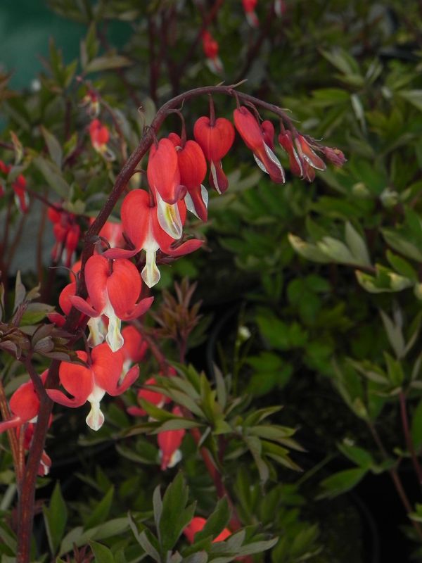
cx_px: 211
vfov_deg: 20.7
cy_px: 282
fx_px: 1544
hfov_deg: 15.6
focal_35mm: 95
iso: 160
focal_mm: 16.9
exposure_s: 1/250
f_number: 4.5
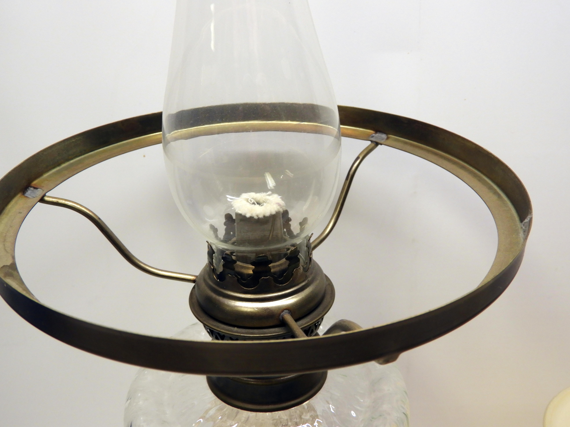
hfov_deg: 52.6
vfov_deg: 40.7
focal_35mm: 35
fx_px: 576
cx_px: 285
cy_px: 214
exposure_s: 1/30
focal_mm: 6.3
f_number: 3.8
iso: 160
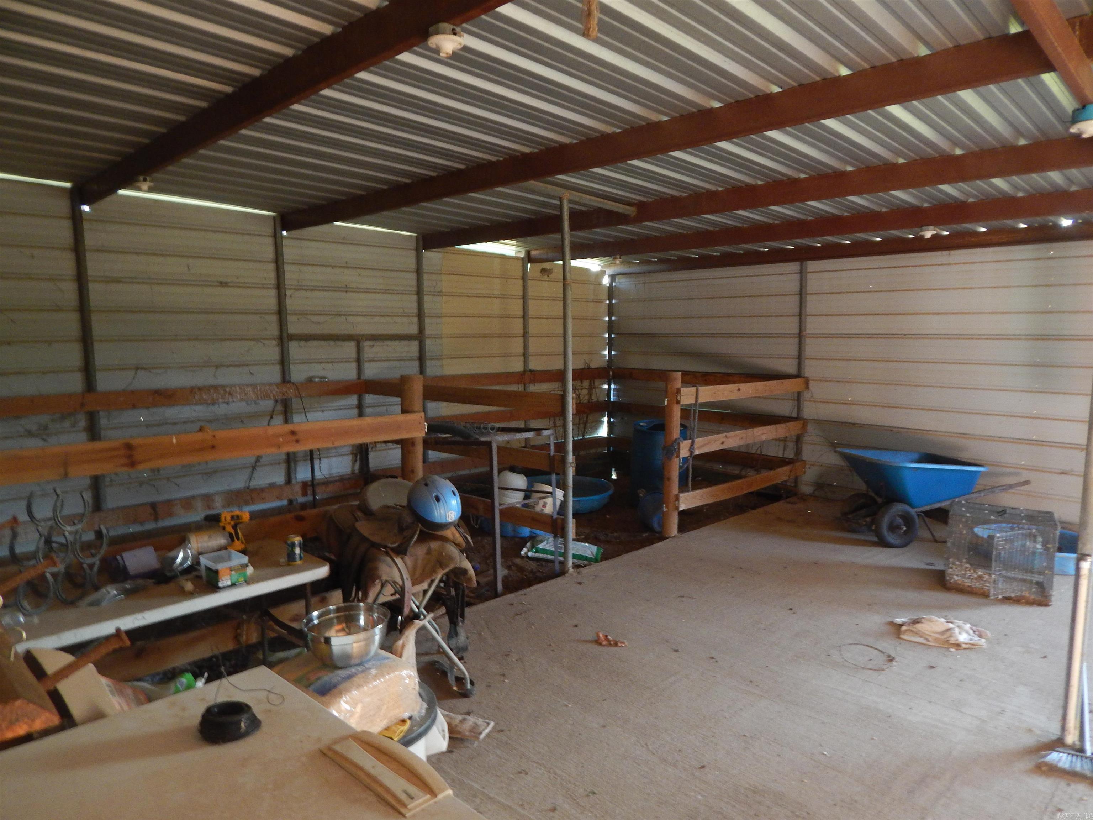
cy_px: 410
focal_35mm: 23
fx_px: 726
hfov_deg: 73.9
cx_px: 546
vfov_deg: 58.9
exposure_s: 1/30
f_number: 3
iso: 280
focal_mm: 4
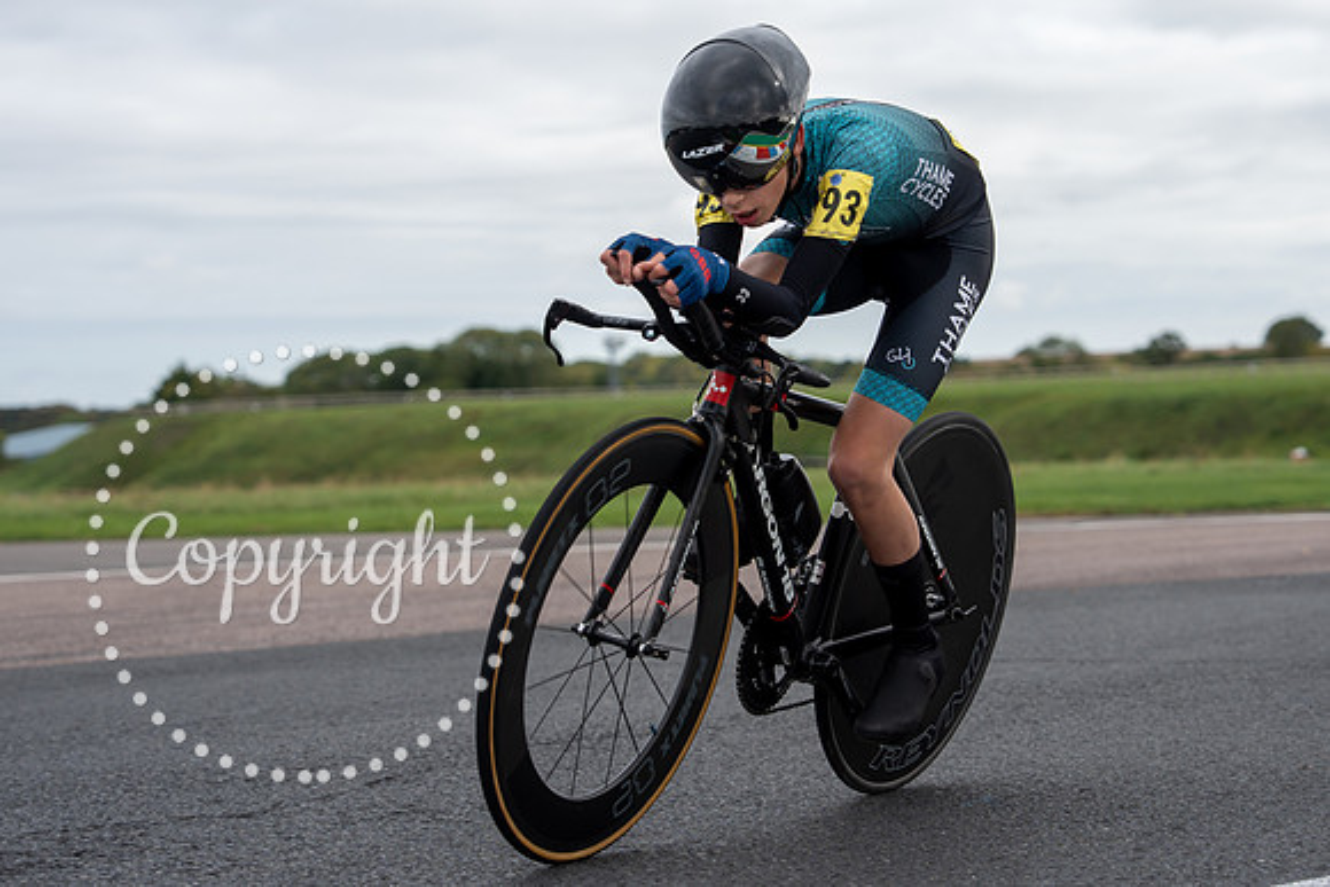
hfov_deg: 22.1
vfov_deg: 14.9
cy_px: 345
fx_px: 3397
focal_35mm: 92
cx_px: 767
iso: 100
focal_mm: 66
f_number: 3.5
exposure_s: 1/1000
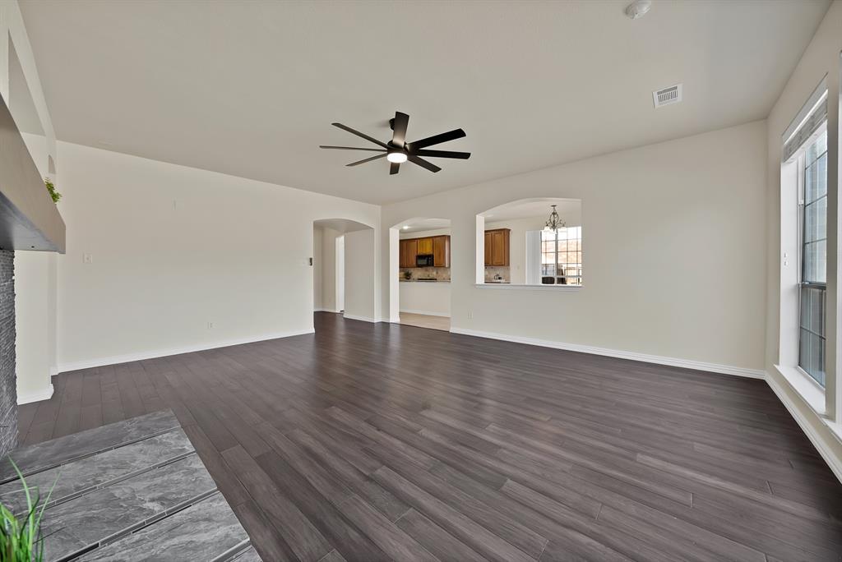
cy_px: 281
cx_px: 421
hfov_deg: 112.6
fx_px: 281
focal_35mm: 12
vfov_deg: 90.1
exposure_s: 1/6
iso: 640
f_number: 9
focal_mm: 12
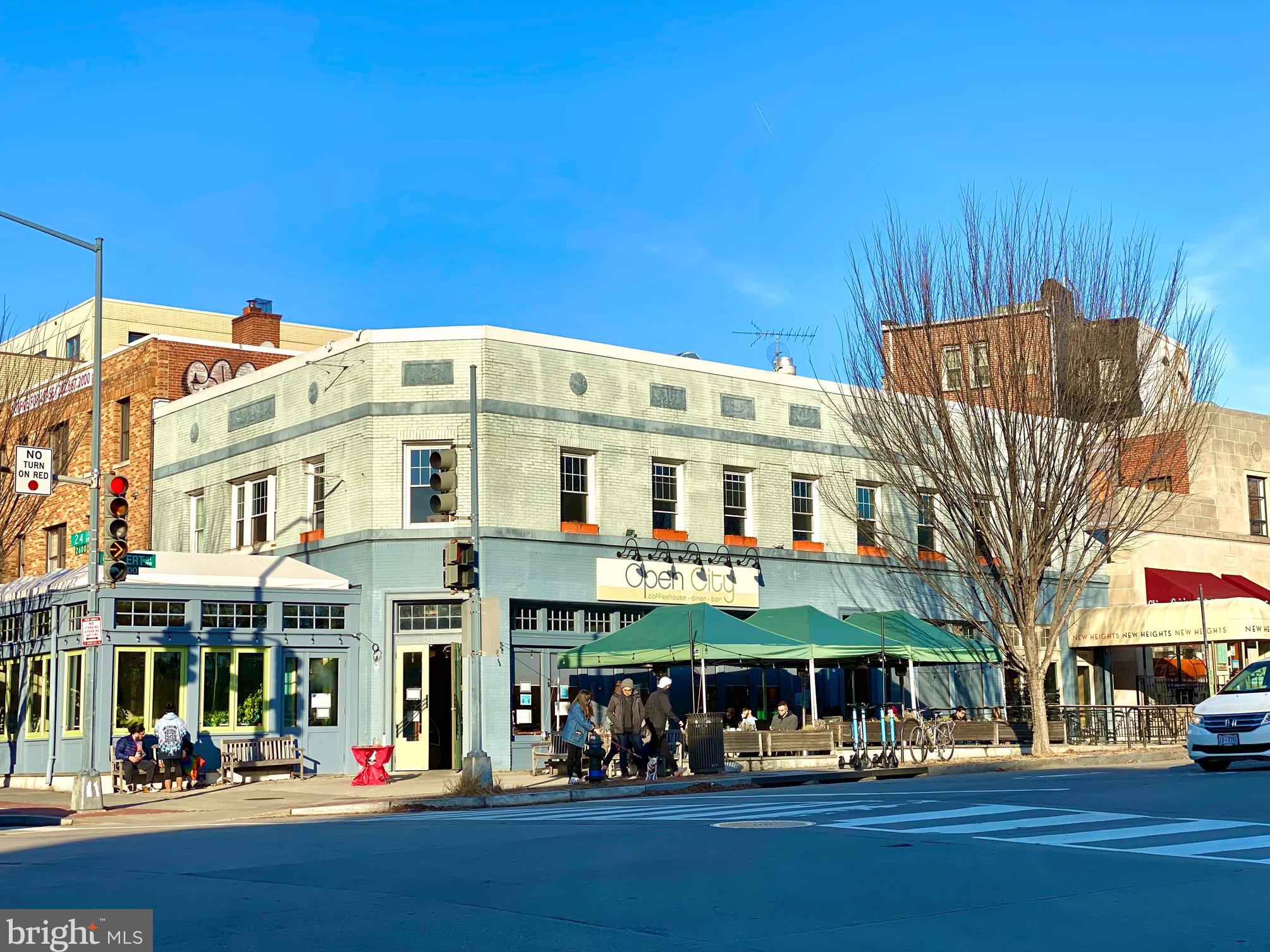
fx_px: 1945
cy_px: 476
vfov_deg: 27.5
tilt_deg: +10.3
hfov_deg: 36.2
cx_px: 642
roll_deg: +1.9
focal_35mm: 53
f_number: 2
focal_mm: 6
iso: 20
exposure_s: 1/1295
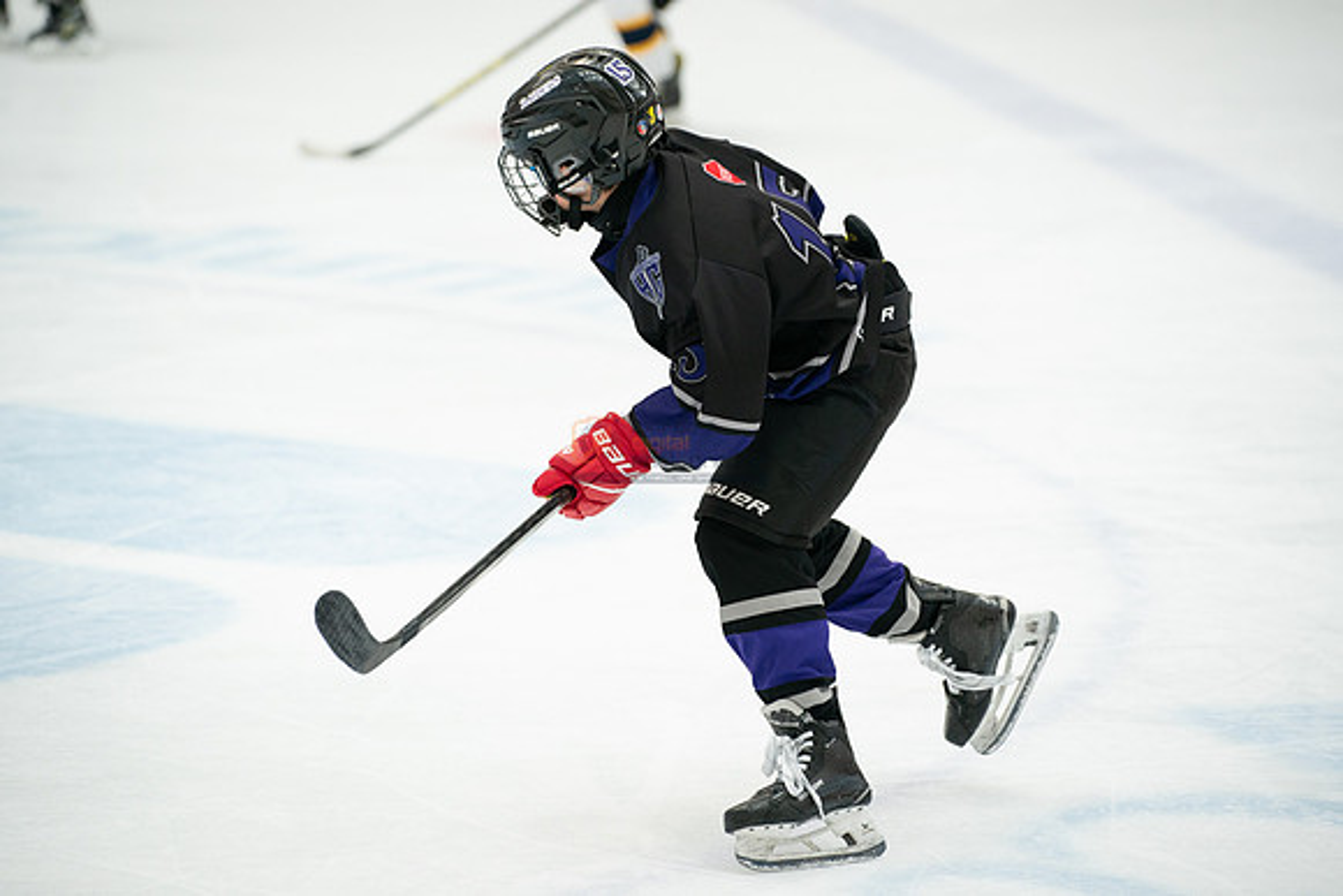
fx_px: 6621
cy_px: 366
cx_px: 670
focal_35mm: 177
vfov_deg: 7.7
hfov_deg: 11.6
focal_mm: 150
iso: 2000
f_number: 3.2
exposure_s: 1/1000
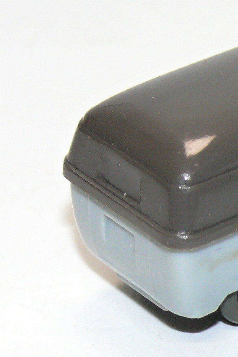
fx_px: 3026
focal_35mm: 305
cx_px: 311
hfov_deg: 4.5
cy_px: 152
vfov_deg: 6.8
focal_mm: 19.3
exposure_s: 1/30
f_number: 4
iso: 100
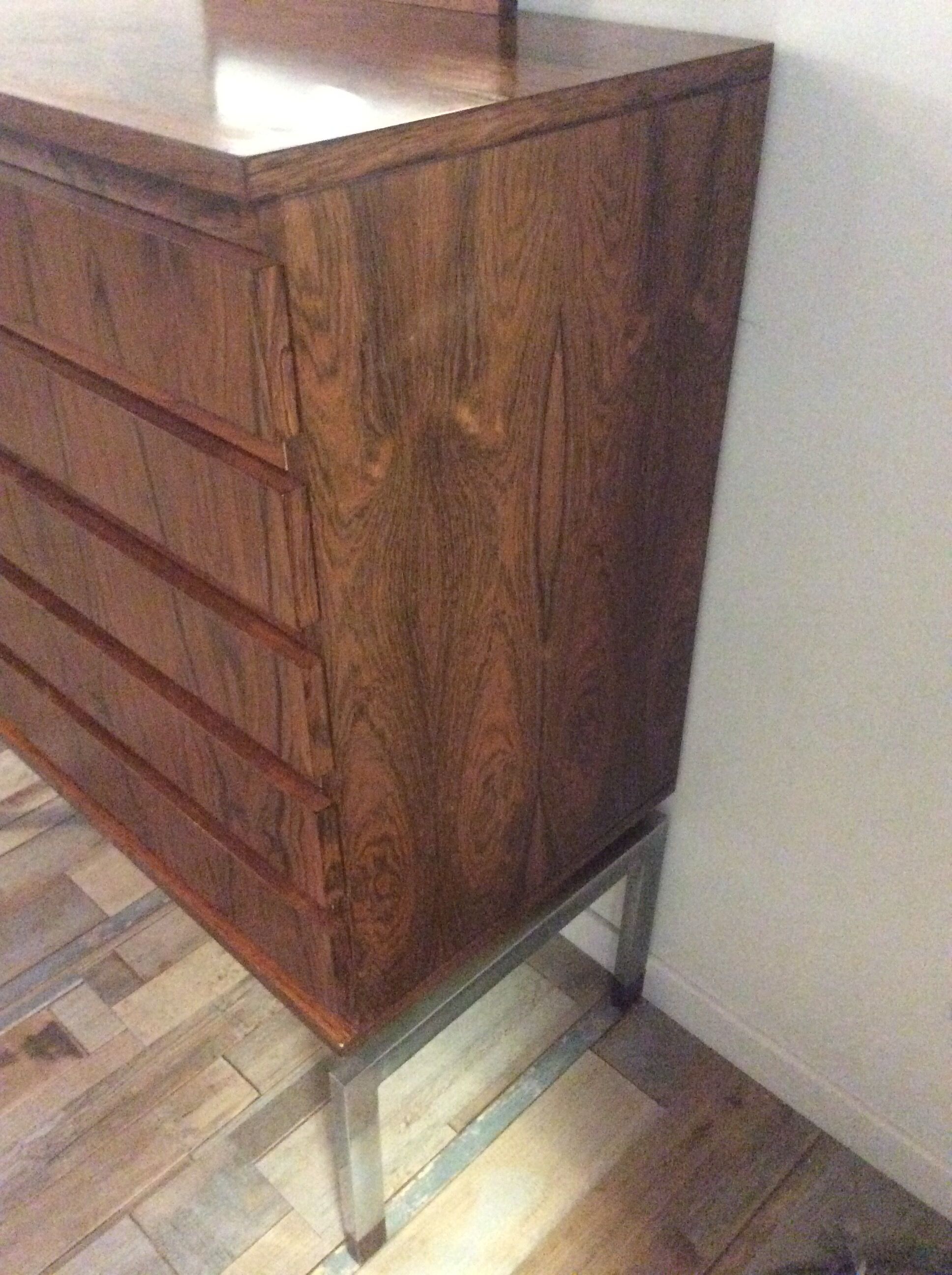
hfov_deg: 44.1
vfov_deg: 56.9
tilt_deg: -36.4
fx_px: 1177
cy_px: 638
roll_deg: +0.8
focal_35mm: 32
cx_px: 476
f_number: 2.4
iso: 800
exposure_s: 1/17
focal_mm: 3.3
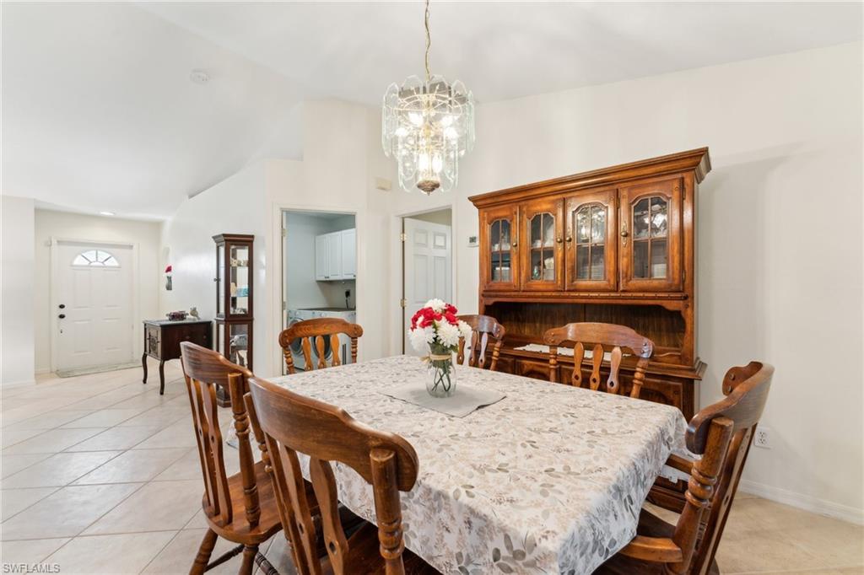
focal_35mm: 14
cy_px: 288
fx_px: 336
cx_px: 432
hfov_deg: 104.3
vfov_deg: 81.2
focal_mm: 14
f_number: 8
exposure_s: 1/5
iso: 250
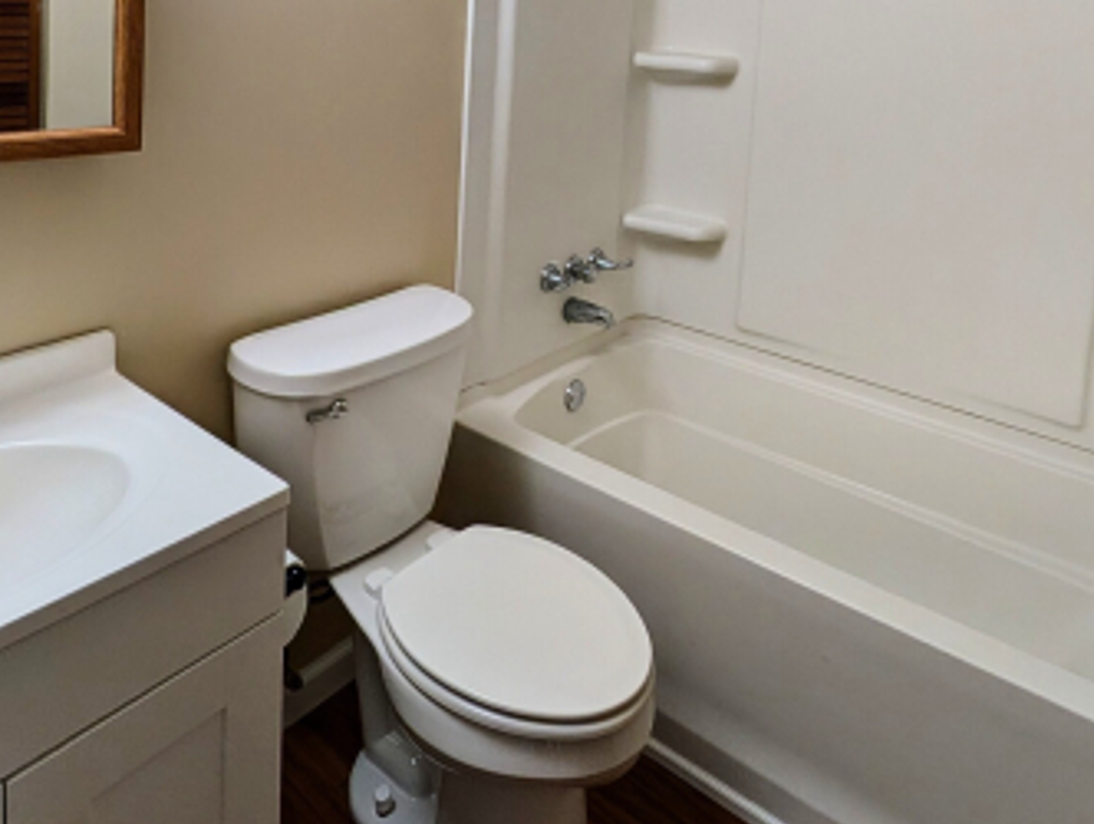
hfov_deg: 71.5
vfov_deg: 50.7
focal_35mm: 24
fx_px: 760
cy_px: 89
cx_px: 554
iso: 26
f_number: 1.7
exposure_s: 1/164
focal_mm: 2.02
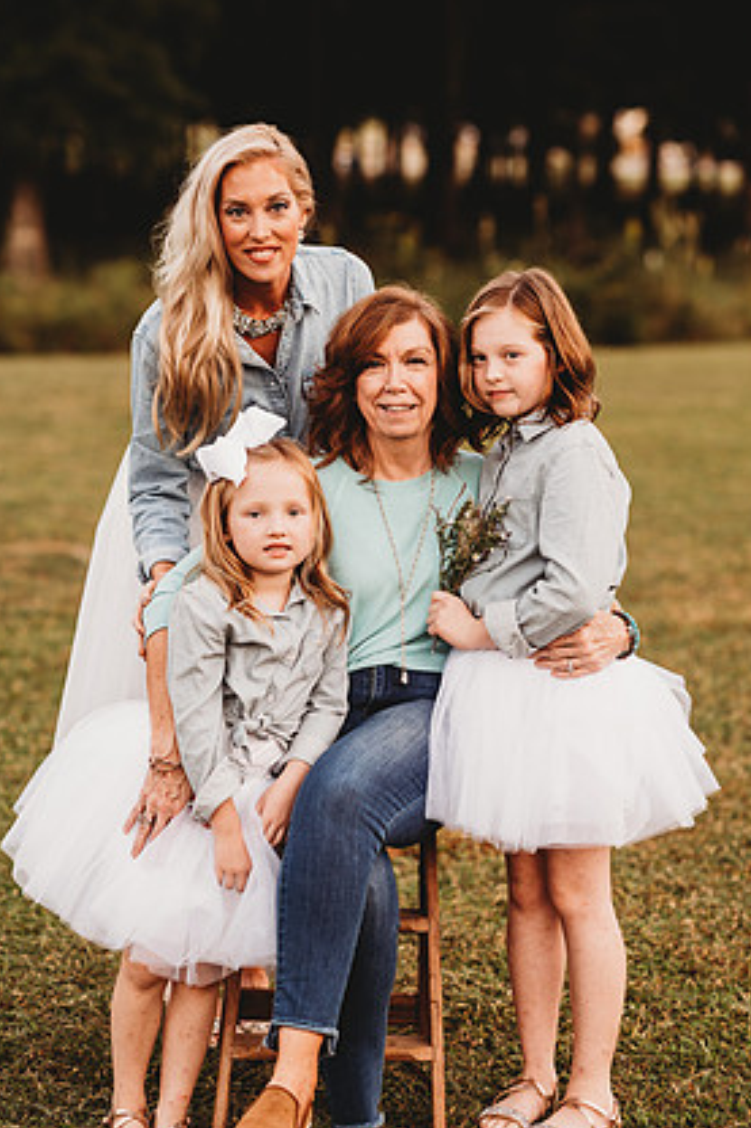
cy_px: 583
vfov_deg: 22.1
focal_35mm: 92
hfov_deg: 14.9
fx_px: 2881
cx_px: 390
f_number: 2.2
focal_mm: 85
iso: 125
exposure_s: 1/125
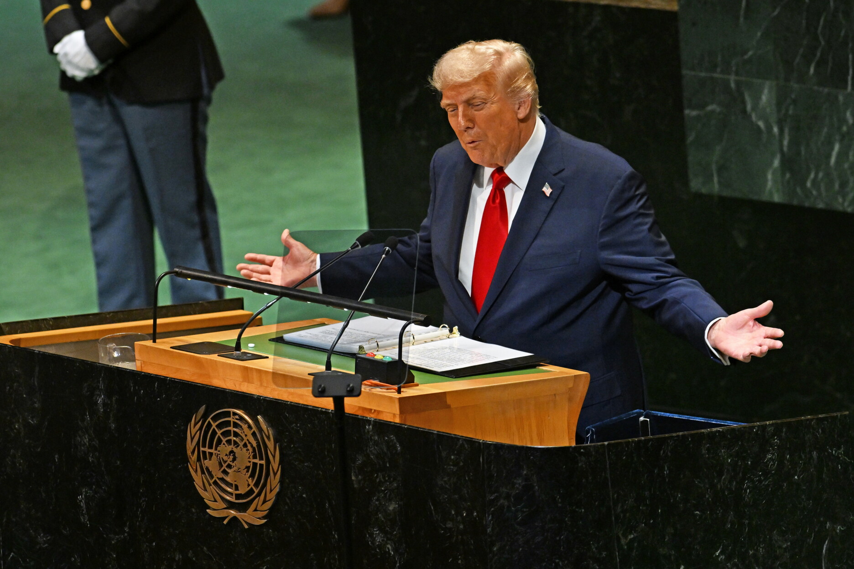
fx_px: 10674
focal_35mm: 450
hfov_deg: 4.6
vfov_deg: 3.1
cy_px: 284
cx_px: 427
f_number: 4.5
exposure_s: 1/320
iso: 2500
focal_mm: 300
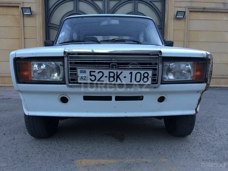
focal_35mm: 29
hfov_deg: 61.7
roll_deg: +0.2
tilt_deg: -4.4
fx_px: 191
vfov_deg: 48.2
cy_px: 86
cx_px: 114
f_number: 2.2
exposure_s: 1/30
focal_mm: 4.15
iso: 40
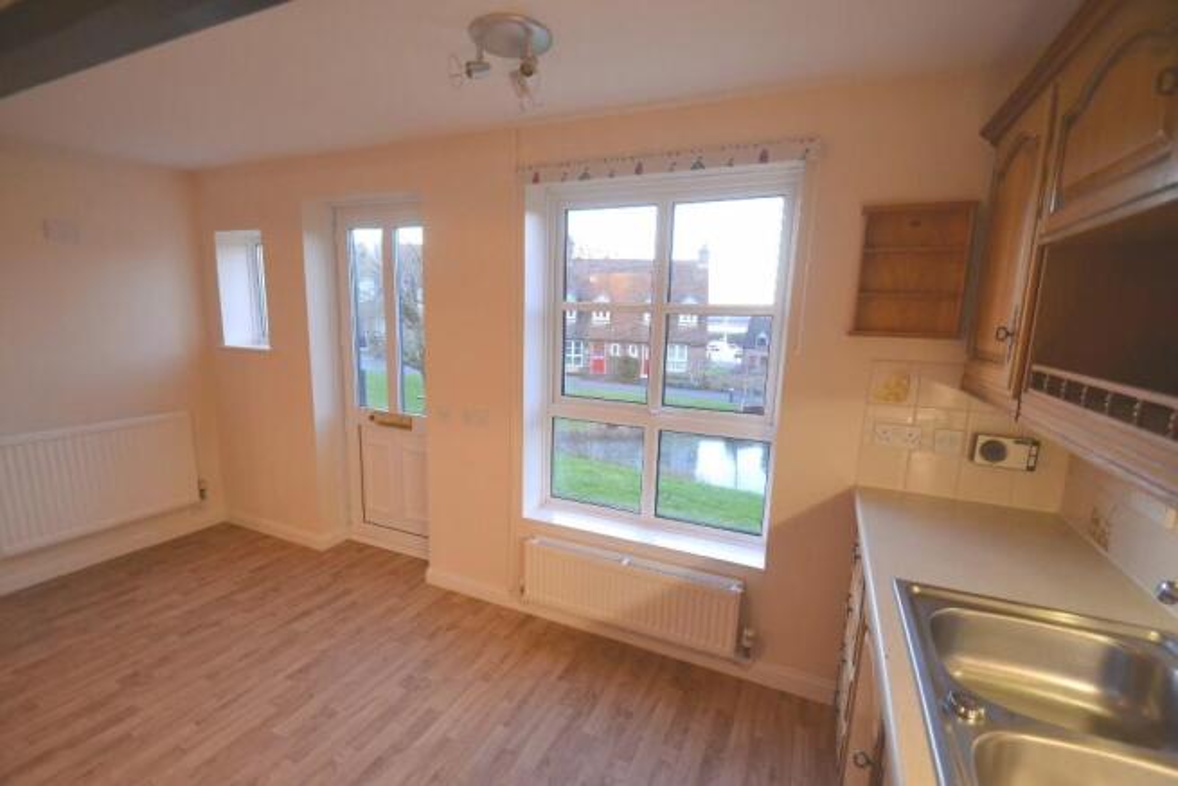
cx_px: 589
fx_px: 491
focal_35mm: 15
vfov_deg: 77.4
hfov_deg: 100.4
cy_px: 393
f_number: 3.5
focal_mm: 10
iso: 2000
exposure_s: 1/60
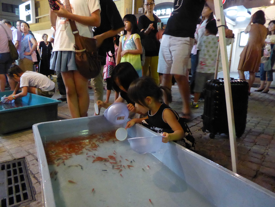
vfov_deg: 54.9
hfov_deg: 69.4
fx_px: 199
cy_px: 104
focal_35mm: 25
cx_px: 138
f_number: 3.3
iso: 1600
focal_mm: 4.3
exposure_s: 1/20
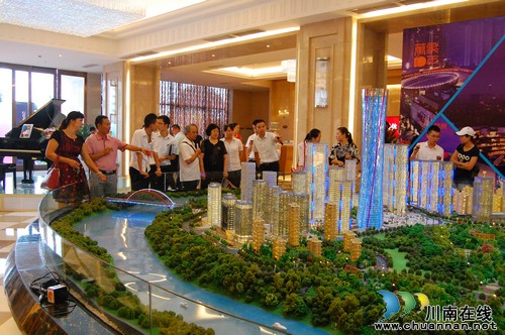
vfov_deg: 39.9
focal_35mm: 33
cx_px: 252
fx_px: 462
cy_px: 168
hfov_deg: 57.3
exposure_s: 1/100
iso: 1600
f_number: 5
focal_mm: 22
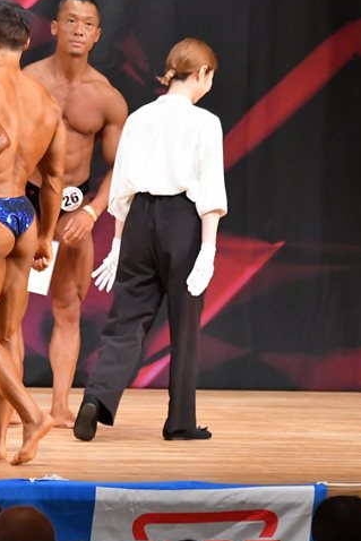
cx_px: 1
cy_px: 261
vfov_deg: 5.0
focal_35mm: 413
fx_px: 6207
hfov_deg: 3.3
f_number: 5.6
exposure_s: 1/400
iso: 8000
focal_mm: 170
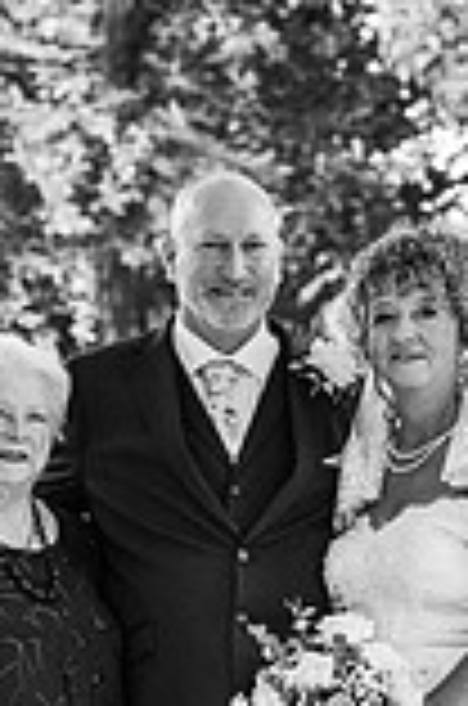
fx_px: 4779
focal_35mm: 244
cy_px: 769
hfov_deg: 5.6
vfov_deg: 8.4
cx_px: 241
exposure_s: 1/200
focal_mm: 85
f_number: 4
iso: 280
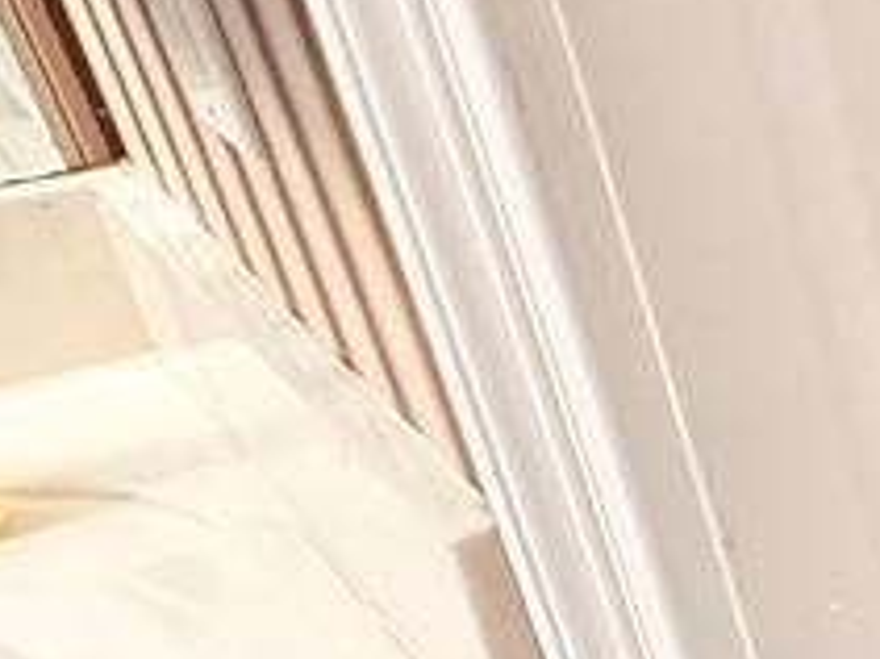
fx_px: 1728
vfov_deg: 21.6
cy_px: 371
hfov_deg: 17.5
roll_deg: -1.6
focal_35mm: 68
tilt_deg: -25.0
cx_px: 1864
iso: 500
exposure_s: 1/60
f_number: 2.2
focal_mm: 2.22
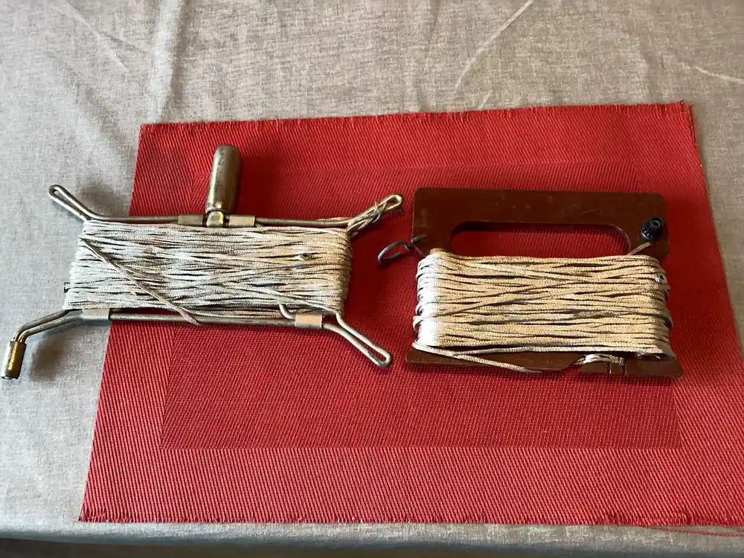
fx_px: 666
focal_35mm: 31
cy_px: 279
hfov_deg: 58.4
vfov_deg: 45.4
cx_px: 372
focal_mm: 3.3
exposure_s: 1/60
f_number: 2.4
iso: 200
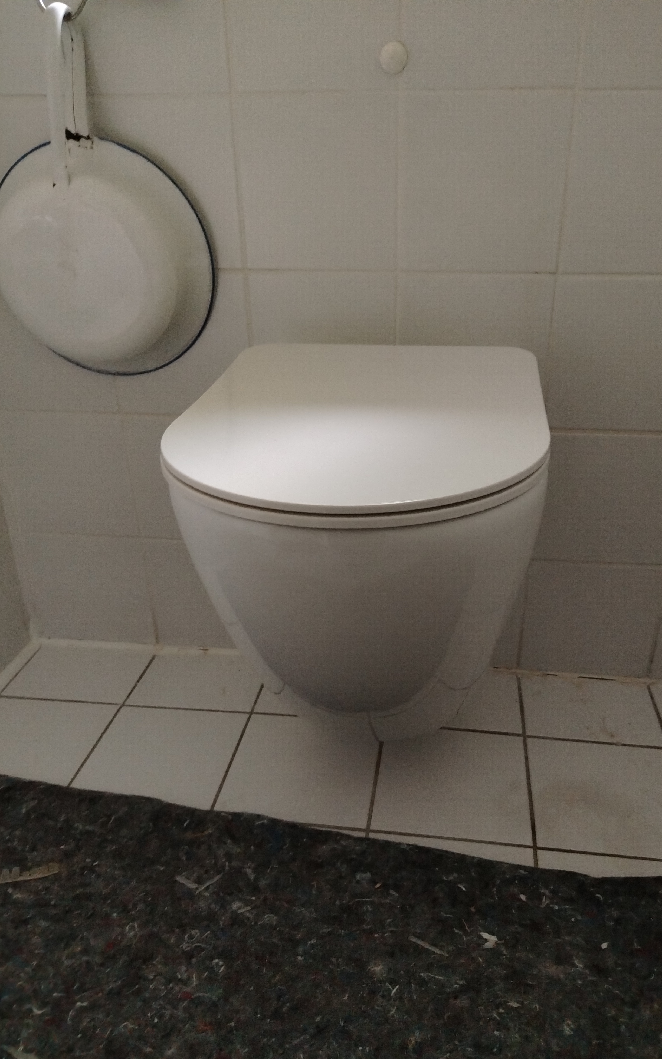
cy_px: 541
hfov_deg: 47.5
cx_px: 369
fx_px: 751
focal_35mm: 26
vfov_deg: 70.4
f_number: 1.75
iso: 3884
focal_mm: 5.25
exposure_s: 1/25
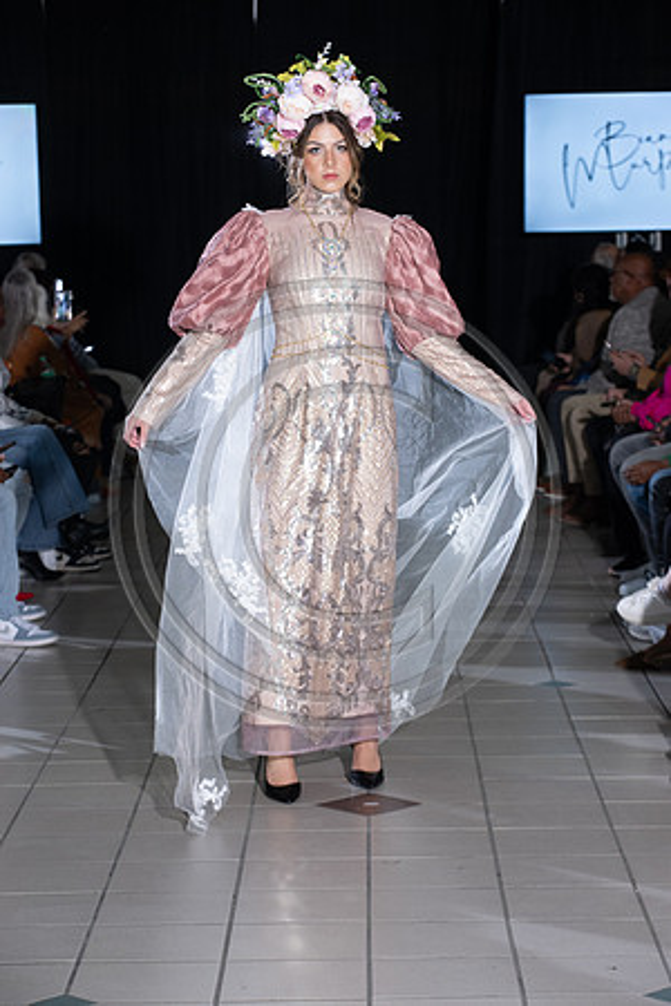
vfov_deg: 20.0
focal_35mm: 102
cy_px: 503
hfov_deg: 13.4
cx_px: 336
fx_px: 2852
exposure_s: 1/160
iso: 1000
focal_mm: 102
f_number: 6.3
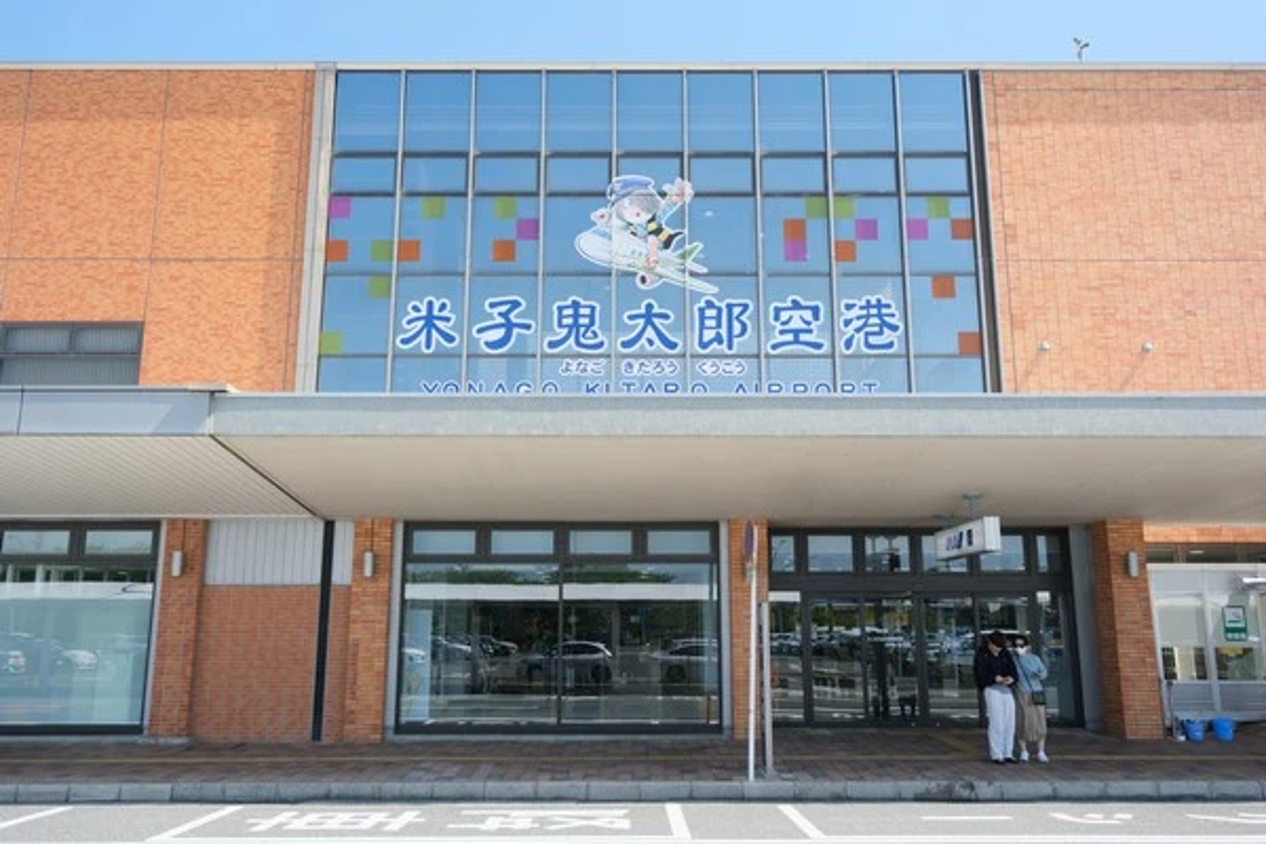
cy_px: 422
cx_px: 633
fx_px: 1020
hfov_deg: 63.7
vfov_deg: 45.0
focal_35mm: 29
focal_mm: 19.2
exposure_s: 1/500
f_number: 4
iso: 500
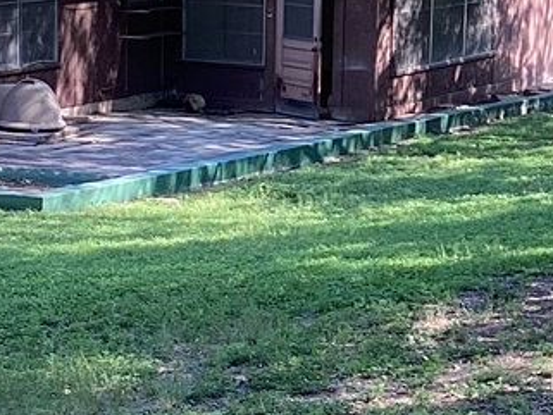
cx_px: 505
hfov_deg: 14.0
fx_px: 2221
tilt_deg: -11.5
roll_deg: -1.8
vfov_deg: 10.7
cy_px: 220
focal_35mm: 139
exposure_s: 1/100
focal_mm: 3.3
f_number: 2.4
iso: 32
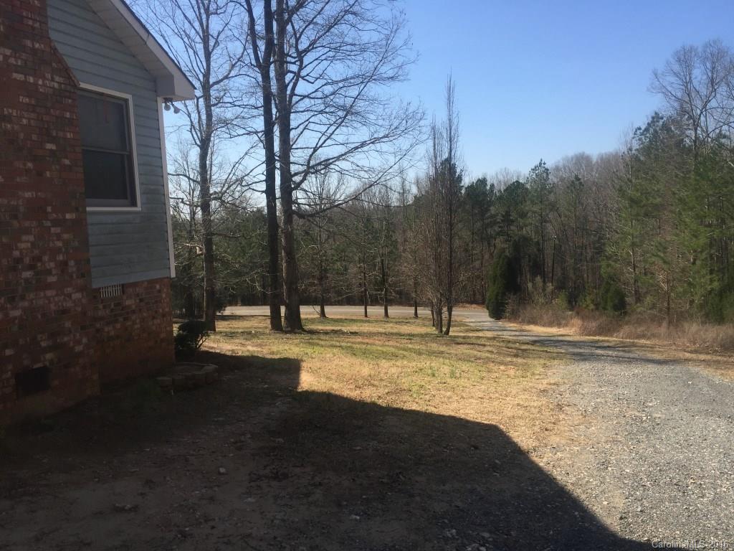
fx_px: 615
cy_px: 276
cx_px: 367
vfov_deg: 48.2
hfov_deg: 61.7
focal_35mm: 29
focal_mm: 4.15
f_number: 2.2
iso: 32
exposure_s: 1/1364
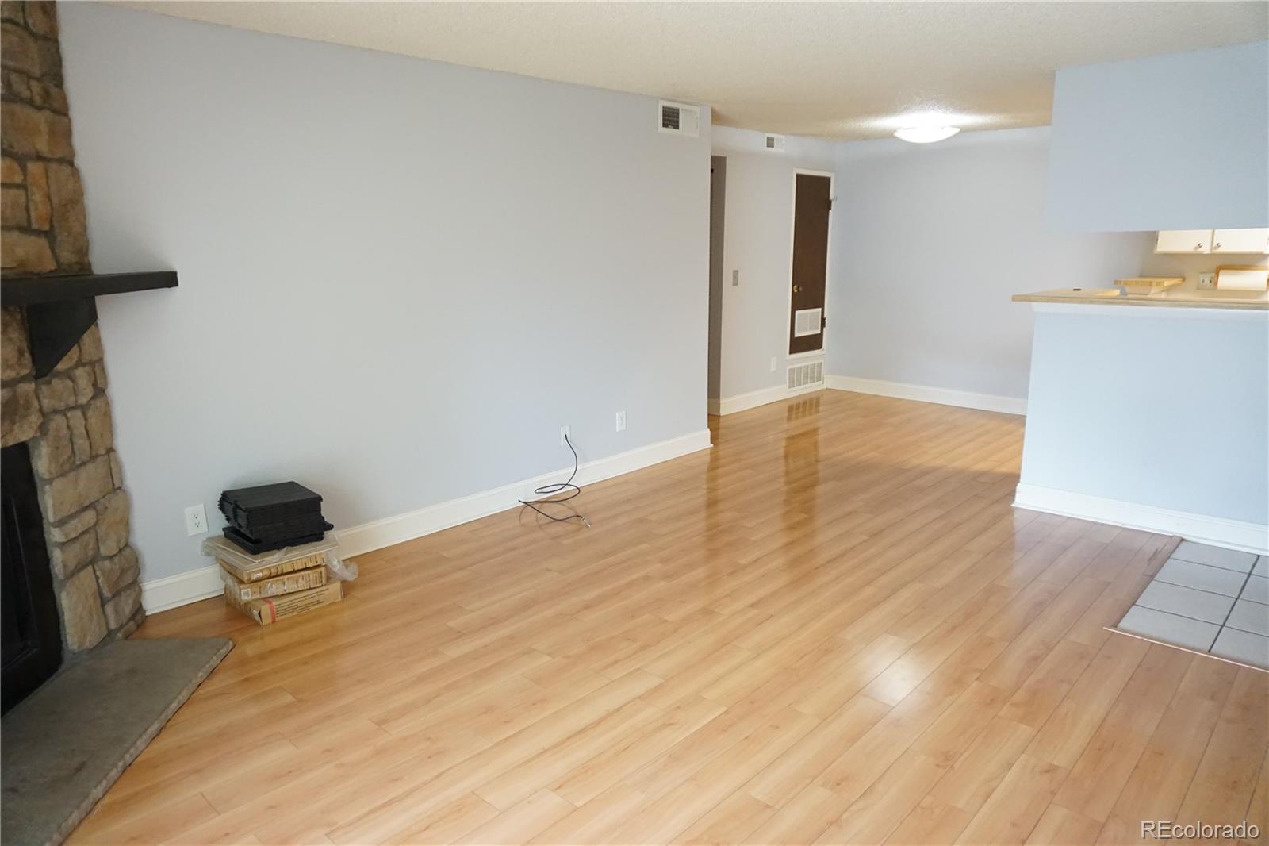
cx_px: 634
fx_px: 846
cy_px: 423
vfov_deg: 53.1
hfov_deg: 73.8
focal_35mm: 24
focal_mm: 16
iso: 3200
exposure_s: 1/160
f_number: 3.5
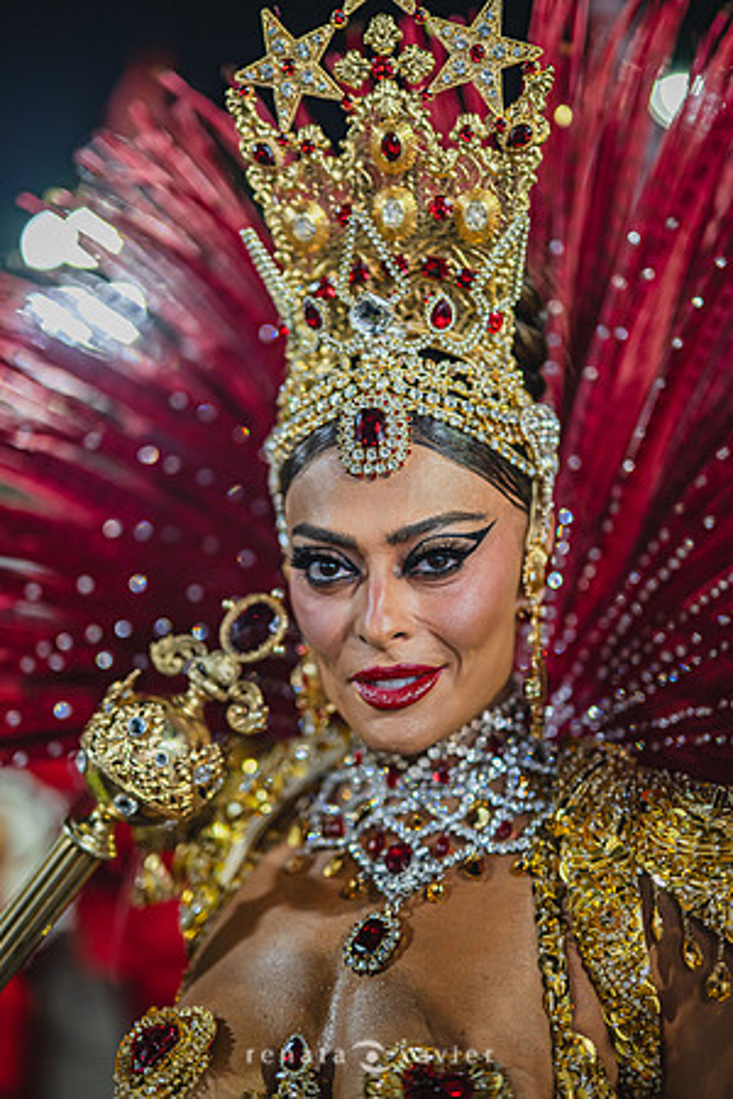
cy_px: 550
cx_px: 366
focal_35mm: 50
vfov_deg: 39.6
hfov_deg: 27.0
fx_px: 1527
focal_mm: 50
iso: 800
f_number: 1.2
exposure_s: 1/400
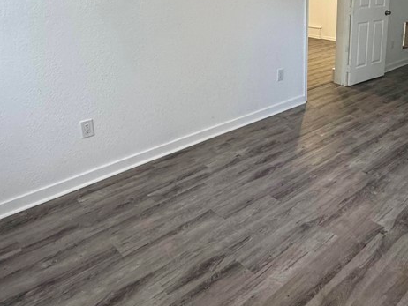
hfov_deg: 56.7
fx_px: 366
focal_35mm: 31
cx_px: 281
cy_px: 73
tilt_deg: -13.6
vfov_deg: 43.9
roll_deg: -0.4
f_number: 2.2
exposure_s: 1/60
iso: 250
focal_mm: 2.22
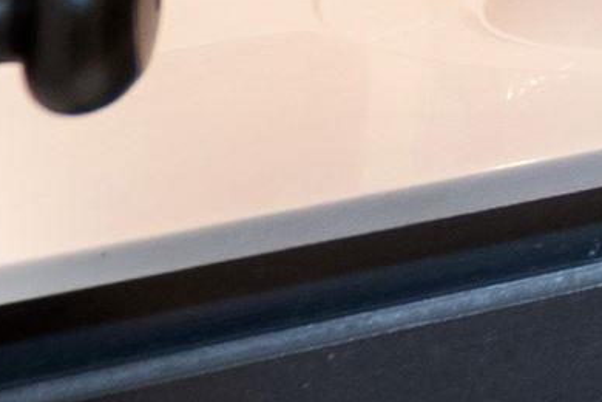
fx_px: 2107
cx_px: 2027
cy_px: -773
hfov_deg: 9.8
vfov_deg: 9.0
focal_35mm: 126
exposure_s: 1/5
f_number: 5.6
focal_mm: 16
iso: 1250
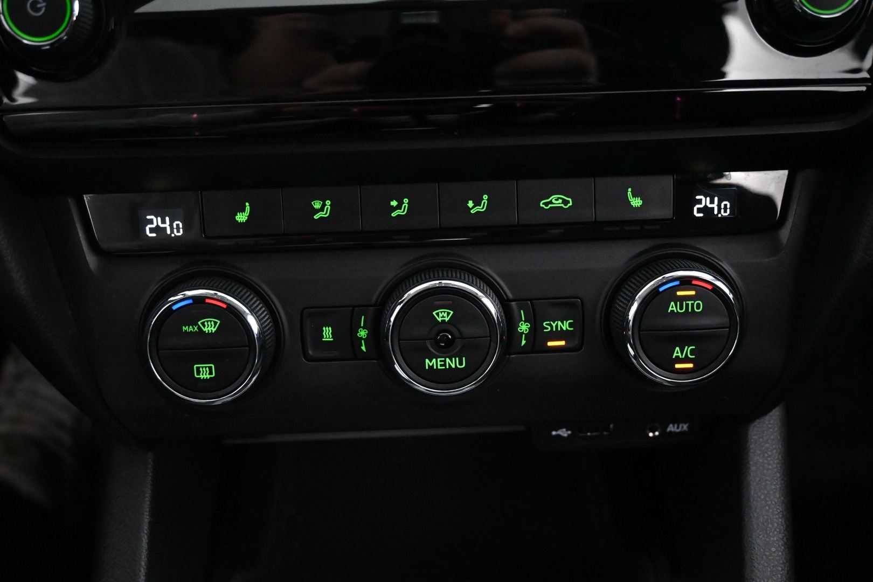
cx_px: 436
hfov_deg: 55.1
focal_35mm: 34
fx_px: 837
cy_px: 291
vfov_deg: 38.4
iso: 11400
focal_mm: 23
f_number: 4.2
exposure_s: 1/40
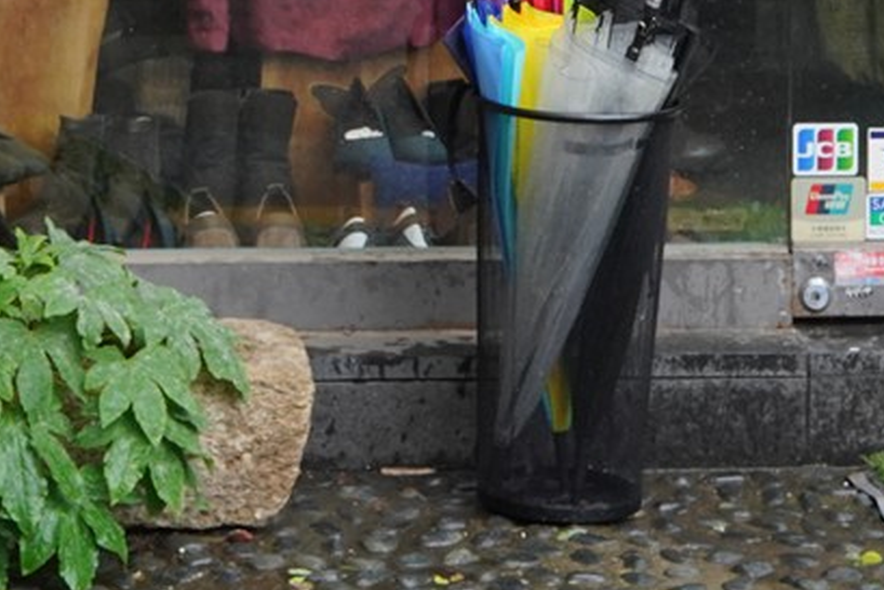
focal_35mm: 171
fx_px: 4200
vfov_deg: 7.6
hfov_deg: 12.0
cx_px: 309
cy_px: -761
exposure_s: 1/100
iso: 800
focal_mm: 35
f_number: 9
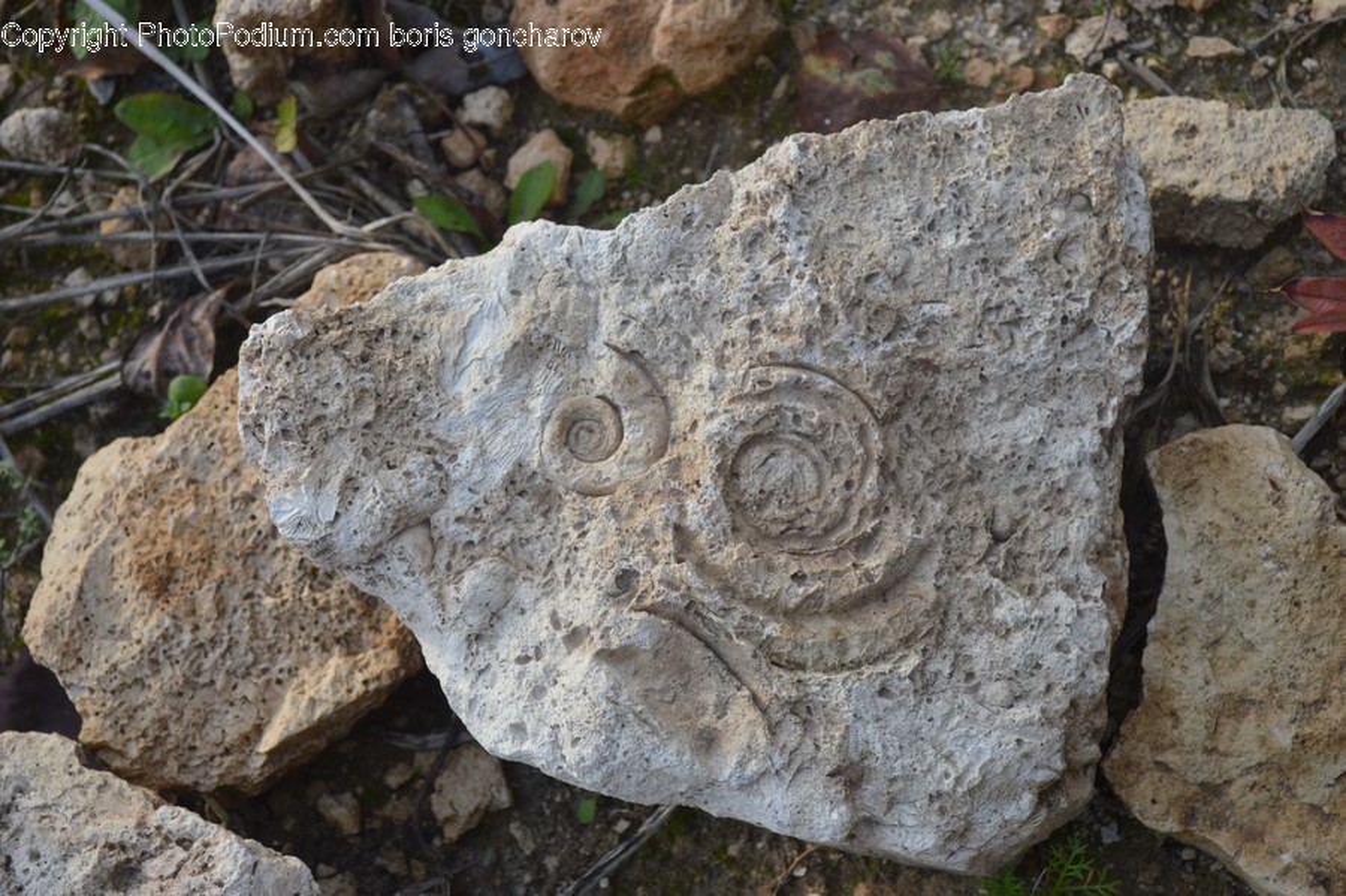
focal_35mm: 63
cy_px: 448
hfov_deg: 31.9
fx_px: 2354
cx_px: 673
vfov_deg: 21.5
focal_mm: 42
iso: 100
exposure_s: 1/125
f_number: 5.6
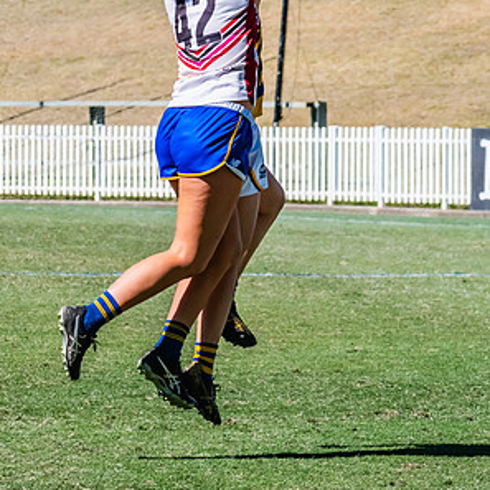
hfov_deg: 4.1
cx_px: 250
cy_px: 222
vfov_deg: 4.1
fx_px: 6790
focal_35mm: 424
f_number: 11
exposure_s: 1/1600
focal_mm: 170
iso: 800
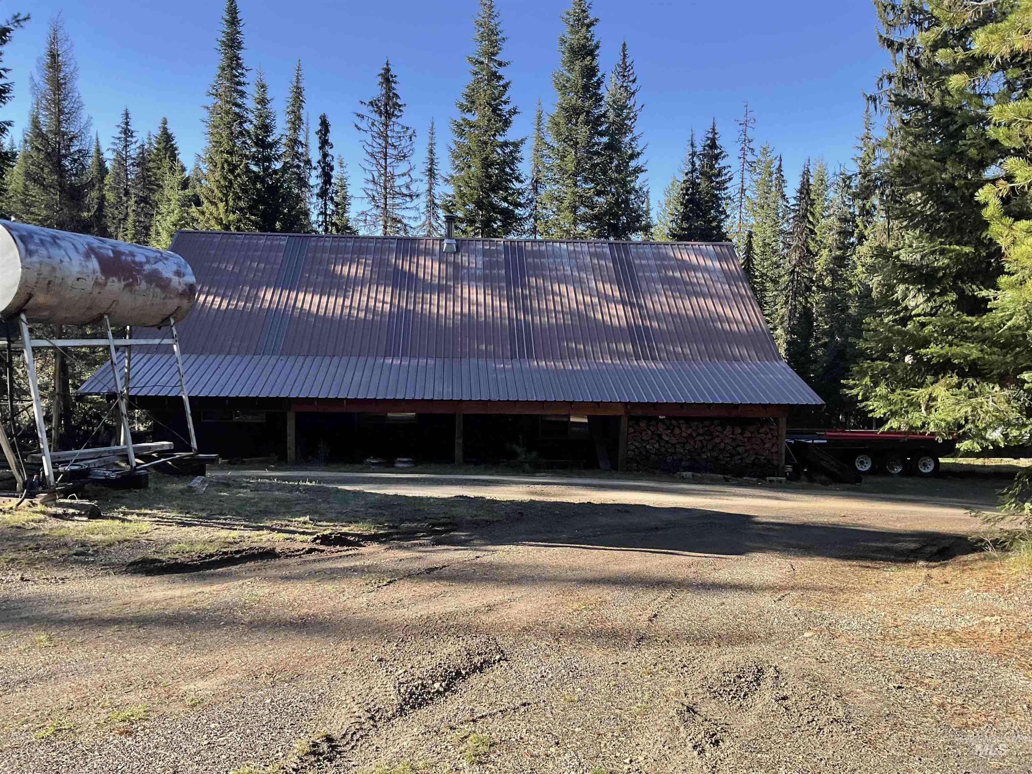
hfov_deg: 61.7
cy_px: 387
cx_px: 516
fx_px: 865
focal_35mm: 29
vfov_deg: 48.2
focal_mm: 3
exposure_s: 1/482
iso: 16
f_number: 1.8
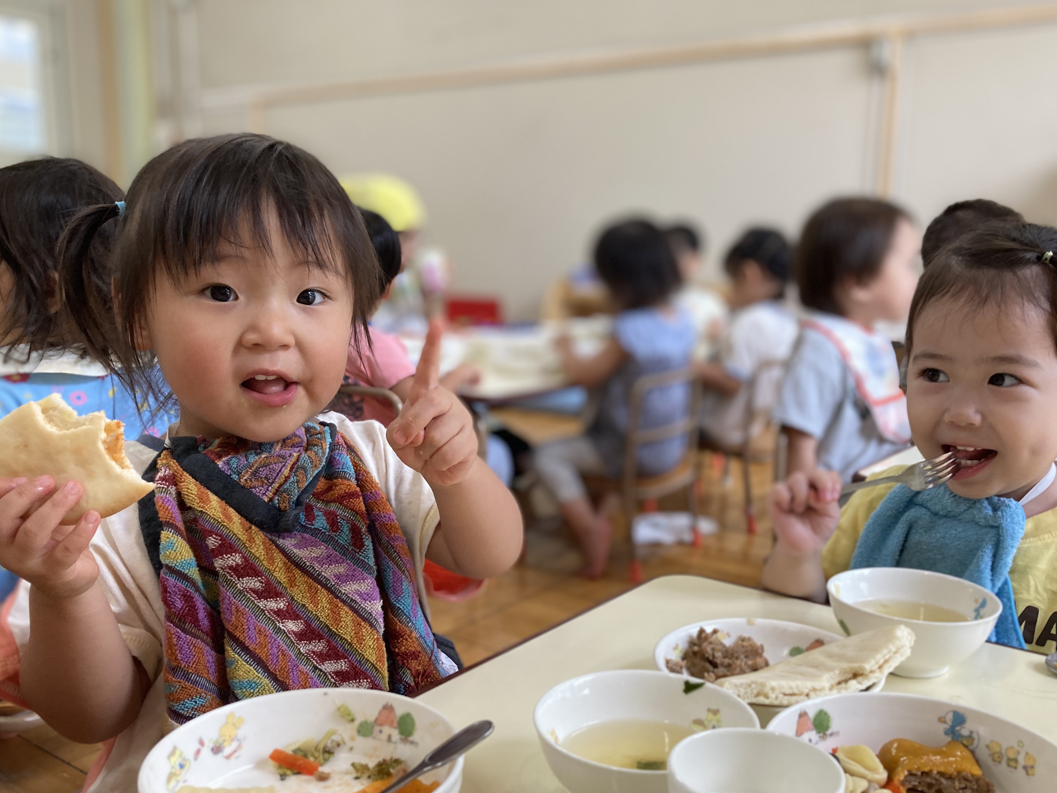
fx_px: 1008
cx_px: 564
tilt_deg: -10.1
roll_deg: +0.0
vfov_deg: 42.9
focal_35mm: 33
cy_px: 445
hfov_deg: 55.3
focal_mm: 3.99
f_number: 1.8
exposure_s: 1/112
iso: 80
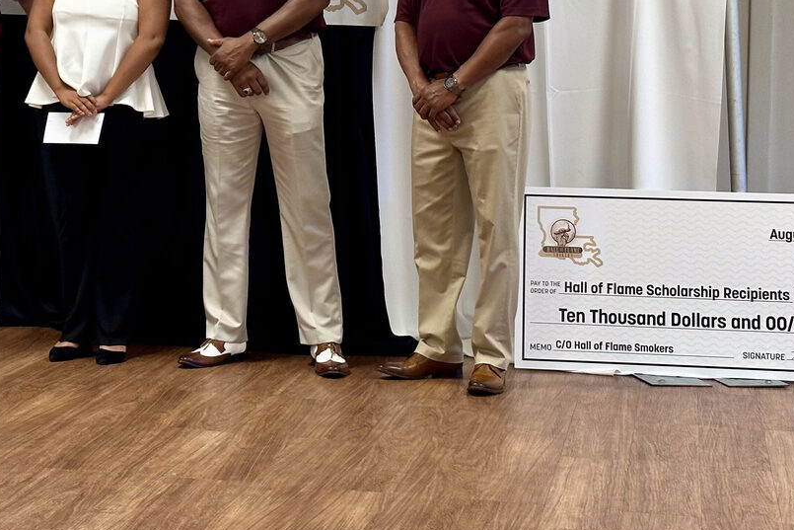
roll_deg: -1.0
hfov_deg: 21.8
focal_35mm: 93
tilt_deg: -1.8
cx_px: 237
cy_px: 95
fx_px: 2051
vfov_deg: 14.6
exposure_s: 1/50
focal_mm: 6.86
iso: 80
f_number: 1.78
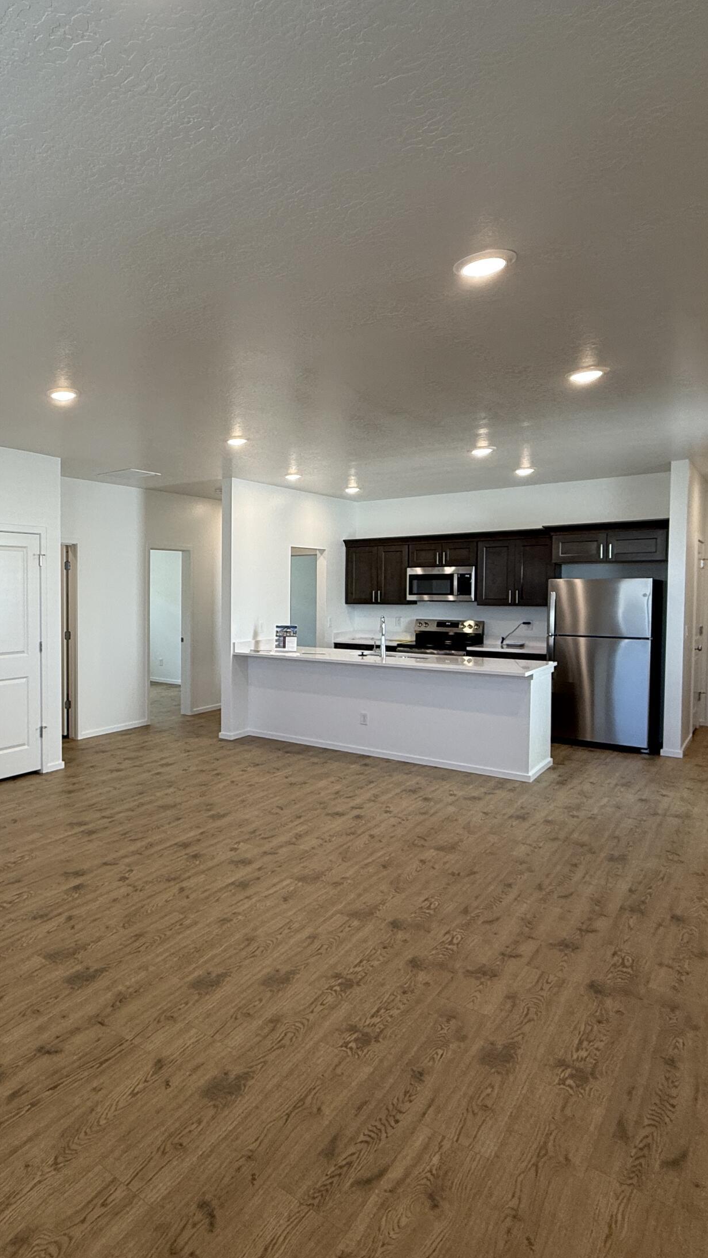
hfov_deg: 48.7
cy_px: 618
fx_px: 701
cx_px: 89
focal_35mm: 21
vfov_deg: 83.8
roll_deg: -0.1
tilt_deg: -2.8
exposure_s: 1/120
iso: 100
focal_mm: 2.22
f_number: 2.2
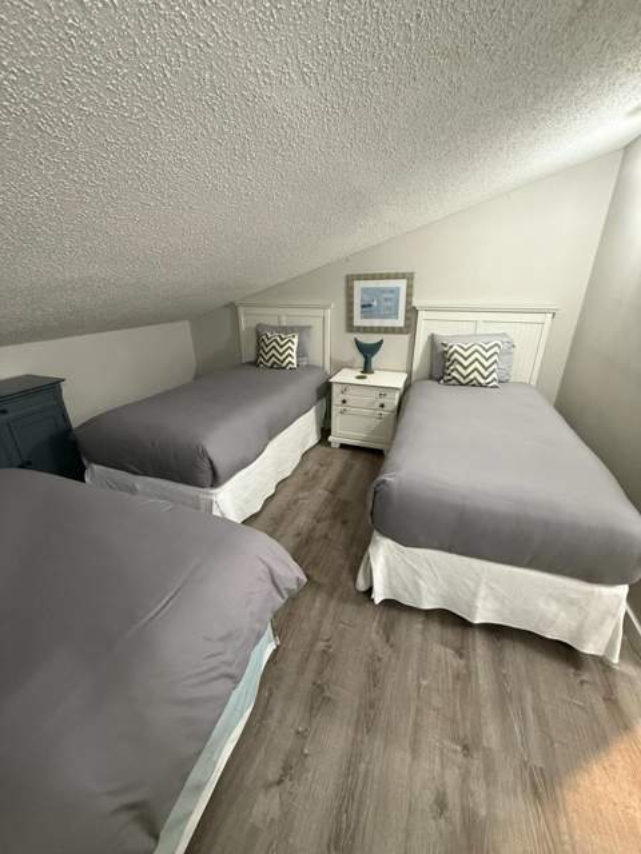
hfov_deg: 85.7
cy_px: 427
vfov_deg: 102.1
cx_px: 320
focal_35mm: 14
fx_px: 346
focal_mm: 2.22
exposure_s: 1/60
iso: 500
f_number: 2.2
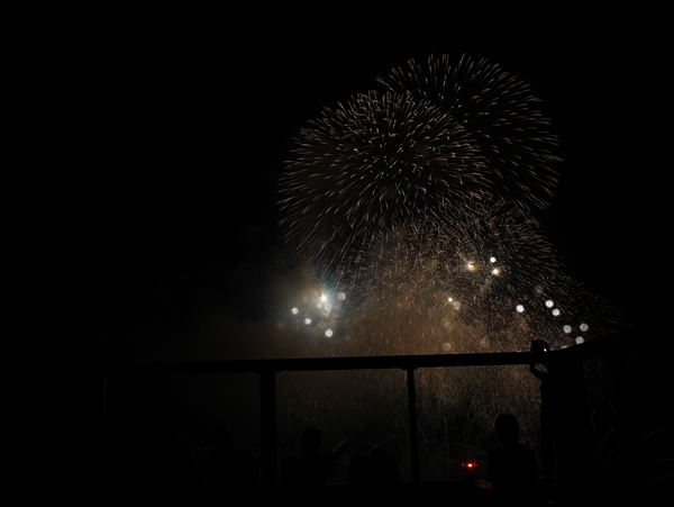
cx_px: 337
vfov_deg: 36.0
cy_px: 254
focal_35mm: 40
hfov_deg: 46.8
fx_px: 779
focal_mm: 20
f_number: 5
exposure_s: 1/125
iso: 200
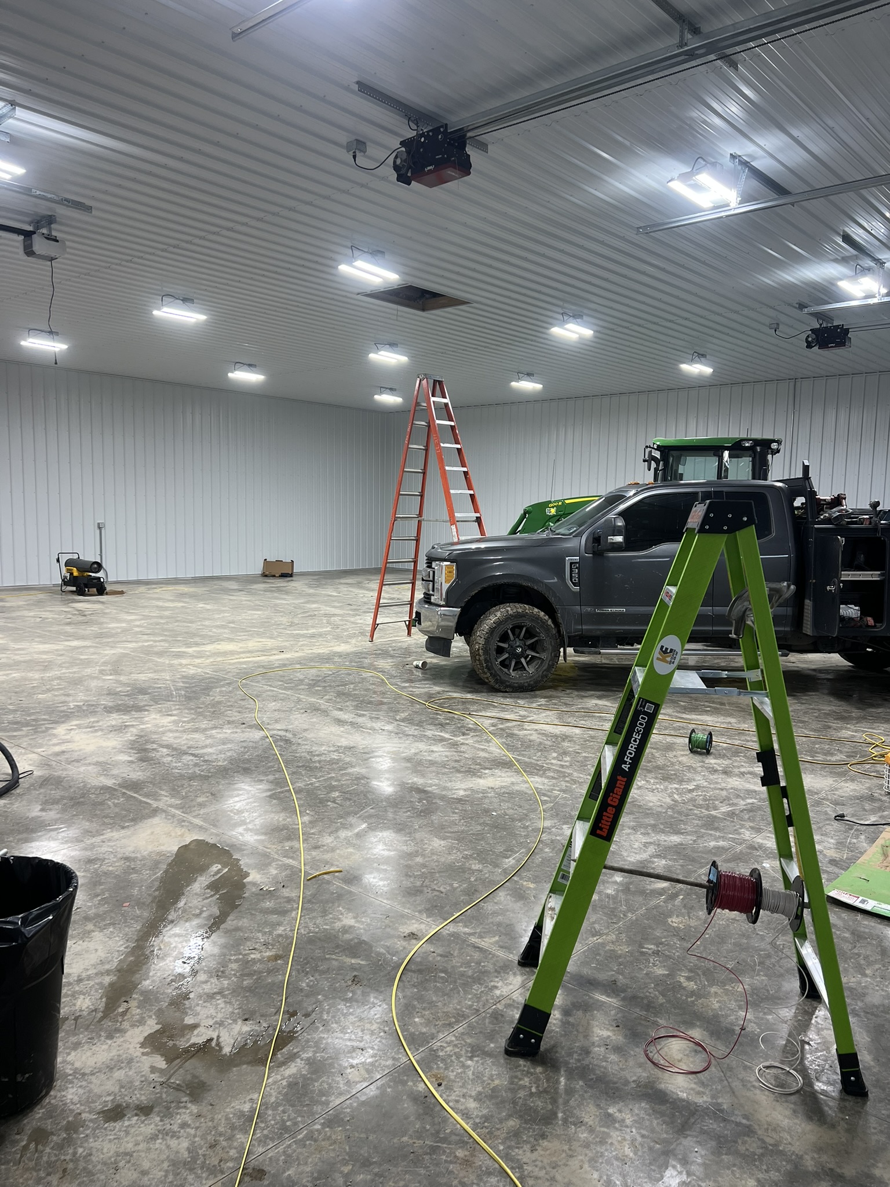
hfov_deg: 53.1
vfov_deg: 67.3
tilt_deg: -5.0
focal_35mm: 26
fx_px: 891
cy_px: 594
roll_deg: -0.3
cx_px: 445
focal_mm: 5.7
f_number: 1.5
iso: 64
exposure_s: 1/131
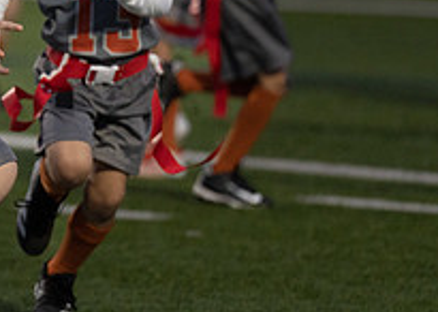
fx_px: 8935
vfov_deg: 2.0
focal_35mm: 719
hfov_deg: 2.8
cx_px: -151
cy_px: 41
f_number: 2.8
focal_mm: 200
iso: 1250
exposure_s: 1/800
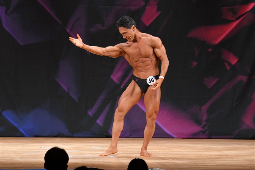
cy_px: 85
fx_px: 2018
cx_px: 128
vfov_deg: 4.8
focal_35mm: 285
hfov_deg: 7.2
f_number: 5.6
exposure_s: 1/400
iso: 3200
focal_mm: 190
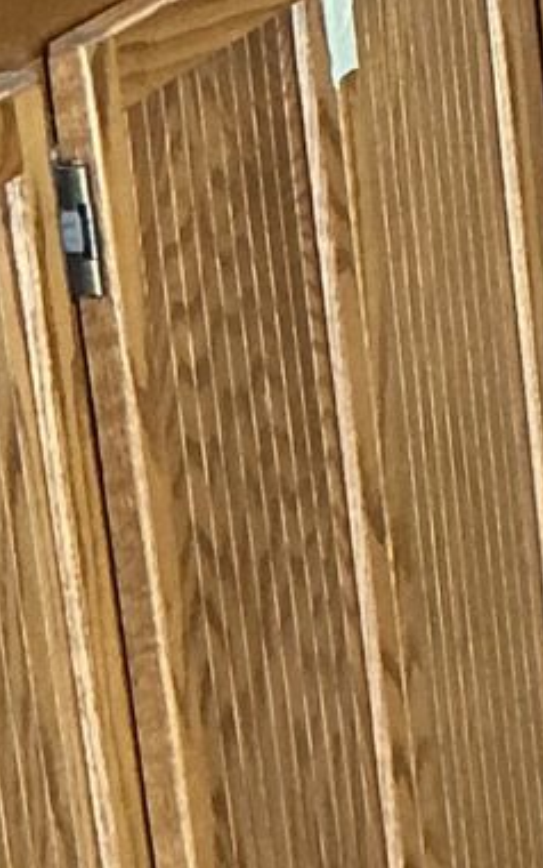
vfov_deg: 9.9
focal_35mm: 207
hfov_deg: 6.0
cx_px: 1453
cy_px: 1238
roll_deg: +2.4
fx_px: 4894
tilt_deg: -24.2
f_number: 1.8
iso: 80
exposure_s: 1/60
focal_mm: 3
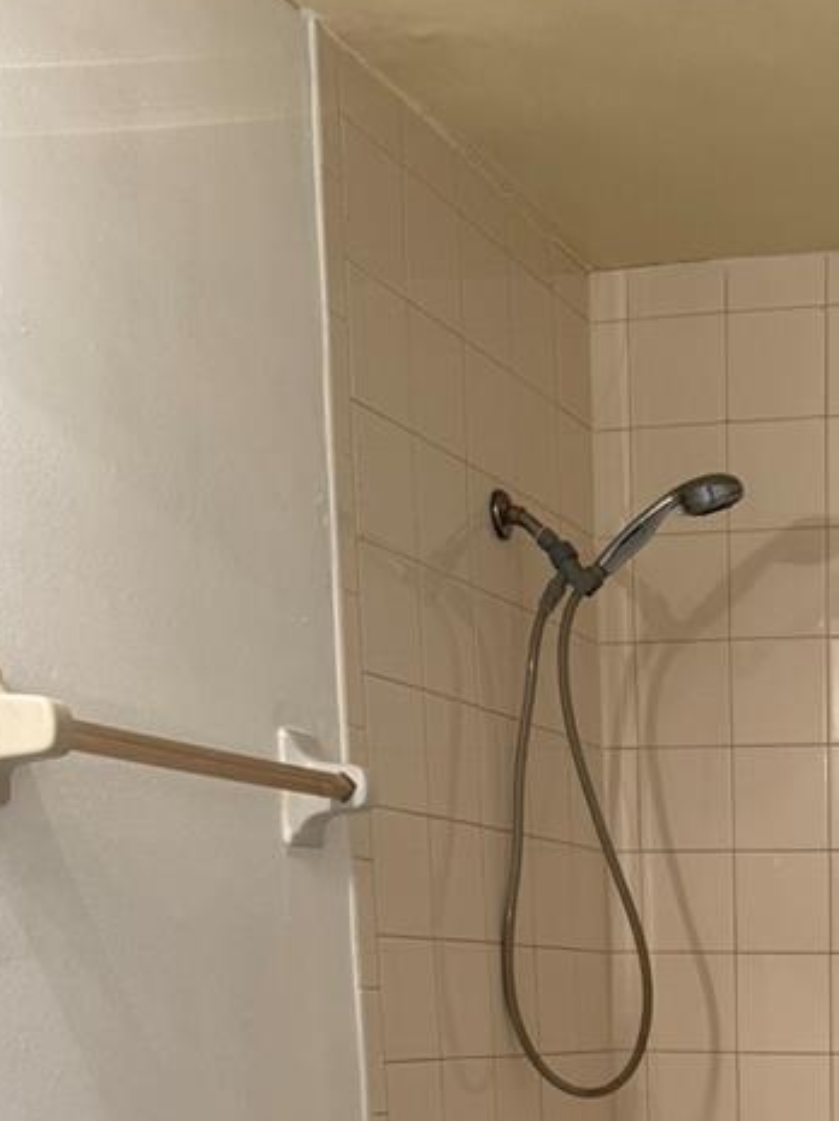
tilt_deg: -9.5
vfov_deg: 27.5
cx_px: 952
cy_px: 1340
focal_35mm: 62
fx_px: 2006
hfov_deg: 22.2
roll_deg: +0.6
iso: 100
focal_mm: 6.76
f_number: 1.78
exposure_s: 1/120
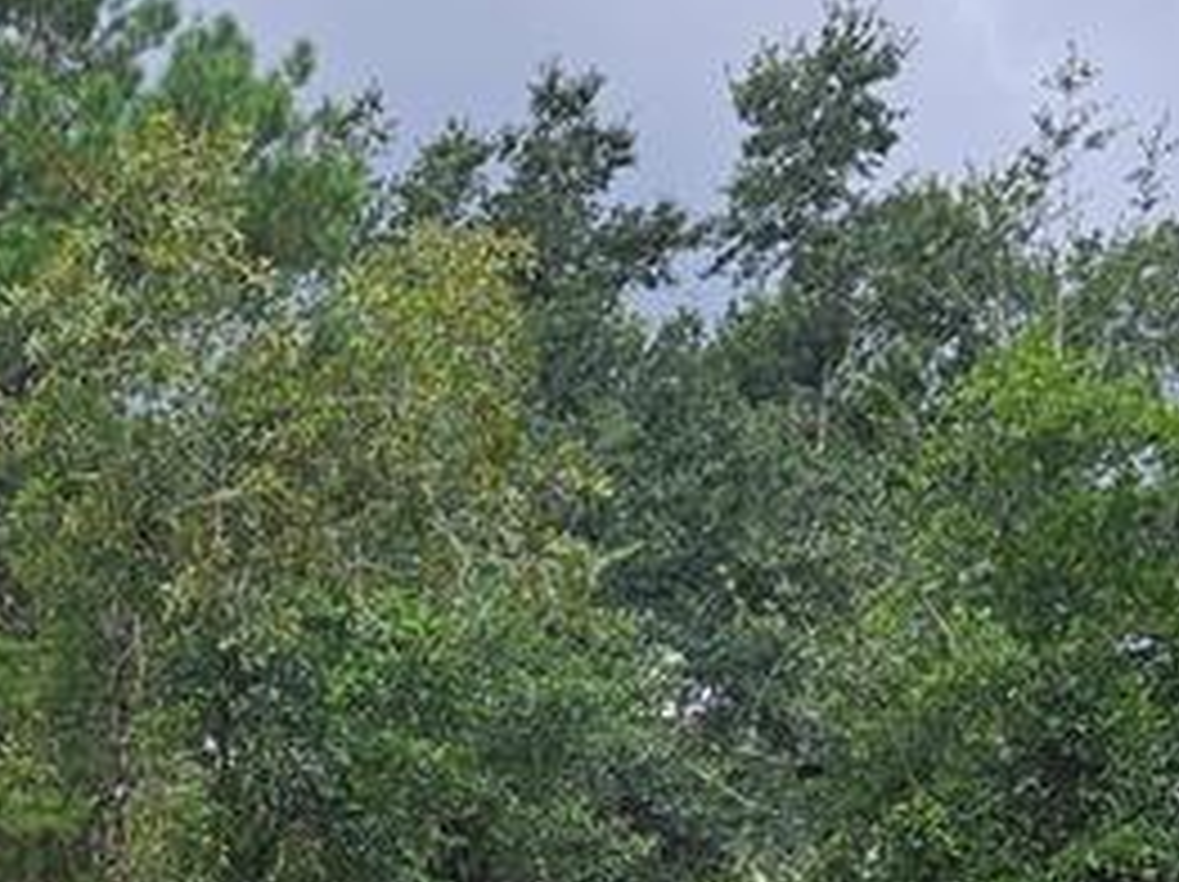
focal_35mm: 90
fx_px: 3063
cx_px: 130
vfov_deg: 15.3
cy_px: 1282
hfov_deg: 21.3
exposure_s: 1/509
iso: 25
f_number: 1.8
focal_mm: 5.4
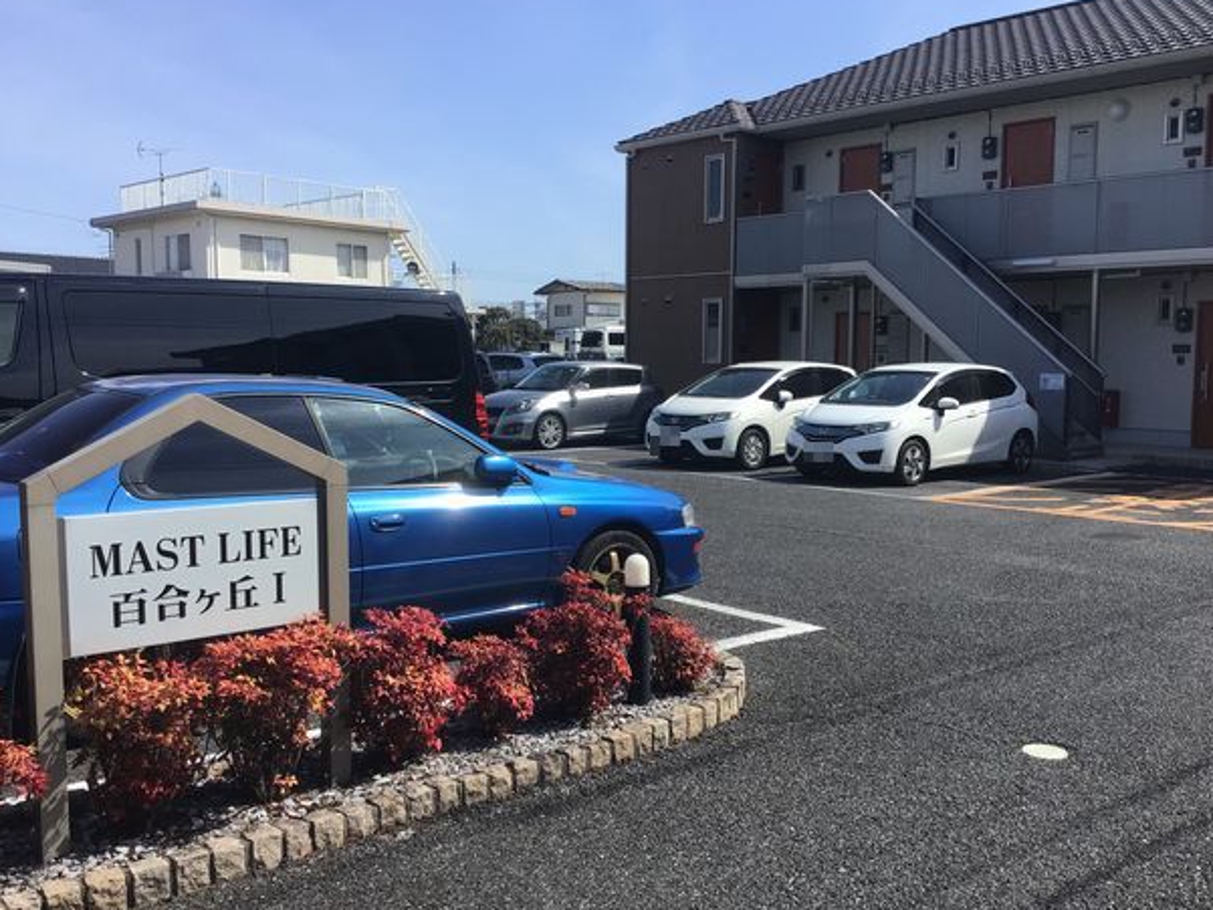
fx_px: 1157
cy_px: 460
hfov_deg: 55.3
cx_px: 610
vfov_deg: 43.0
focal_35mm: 33
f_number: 2.4
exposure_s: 1/1131
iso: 25
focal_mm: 3.3
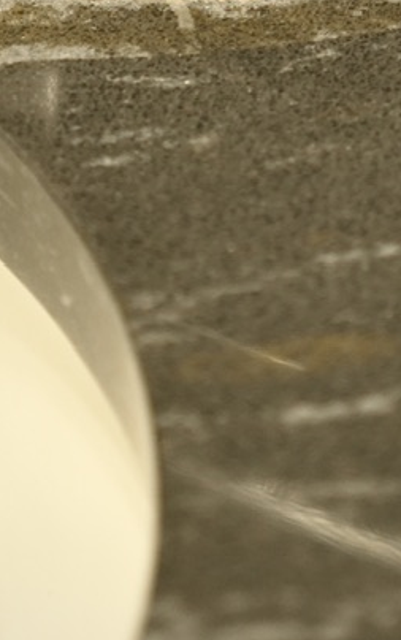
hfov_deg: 5.4
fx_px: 4226
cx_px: 242
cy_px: -141
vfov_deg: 8.6
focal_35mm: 242
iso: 500
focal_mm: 50
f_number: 2.8
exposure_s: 1/125
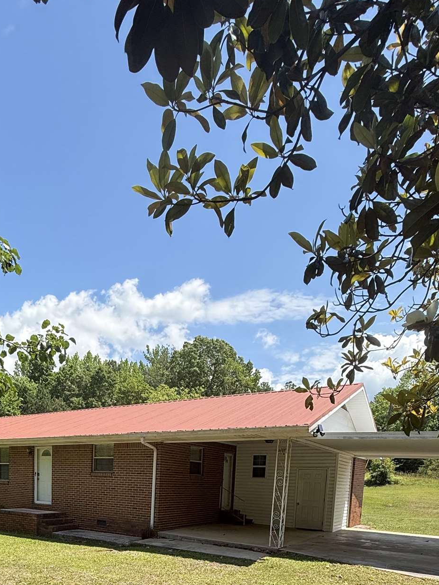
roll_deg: -2.0
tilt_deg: -5.5
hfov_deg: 51.8
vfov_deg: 57.5
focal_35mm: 26
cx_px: 137
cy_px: 529
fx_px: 440
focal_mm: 2.22
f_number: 2.2
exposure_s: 1/1235
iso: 50
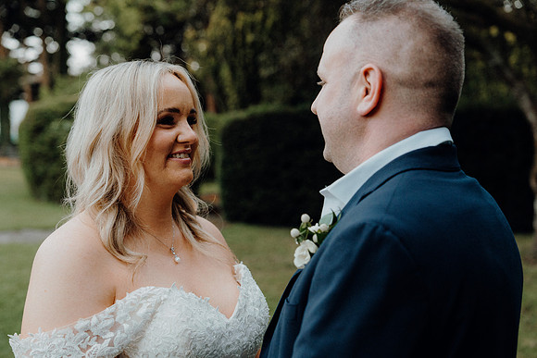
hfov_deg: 37.5
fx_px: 791
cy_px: 179
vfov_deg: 25.5
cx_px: 268
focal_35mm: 53
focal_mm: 53
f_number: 3.5
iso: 2500
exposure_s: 1/160
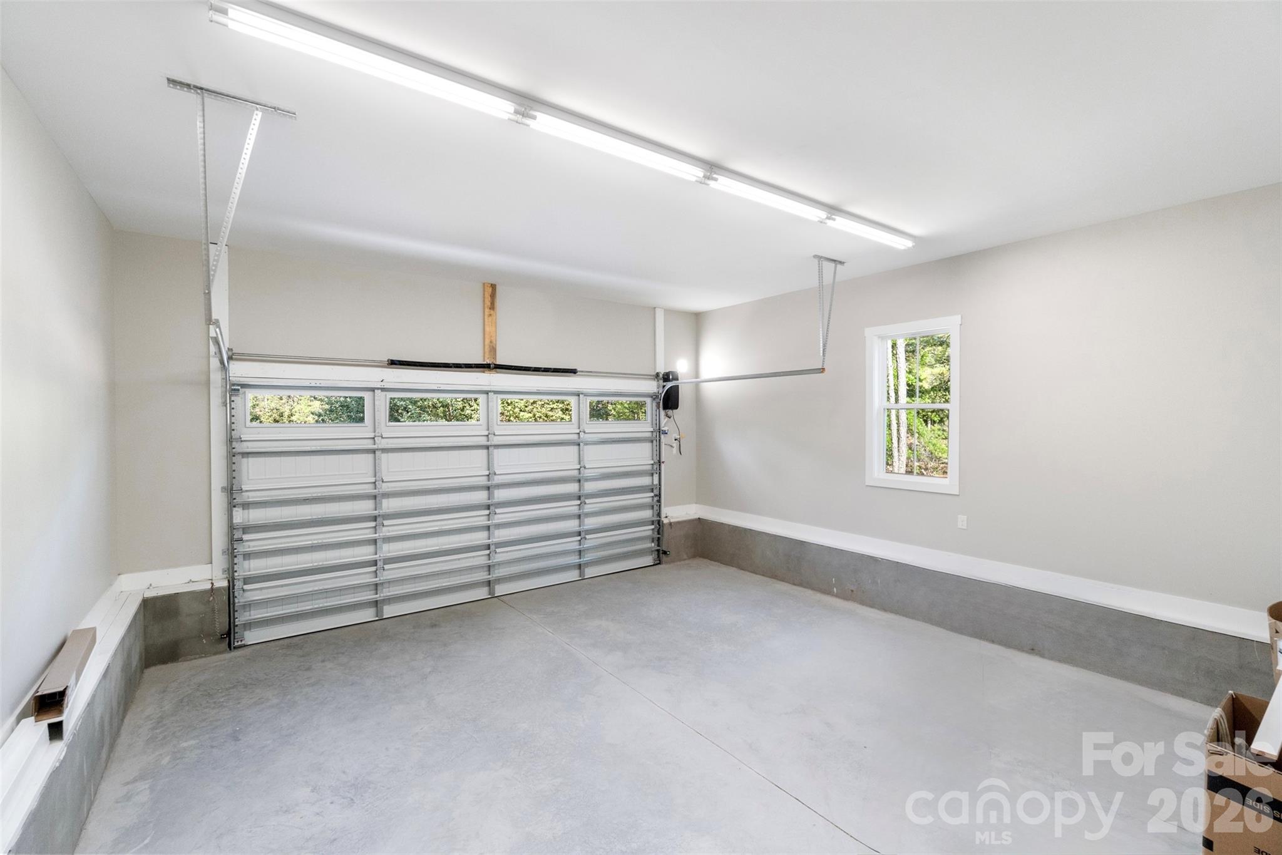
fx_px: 534
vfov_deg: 77.3
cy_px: 428
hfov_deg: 100.4
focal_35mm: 15
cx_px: 641
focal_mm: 10
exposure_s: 1/30
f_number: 7.1
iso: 1000
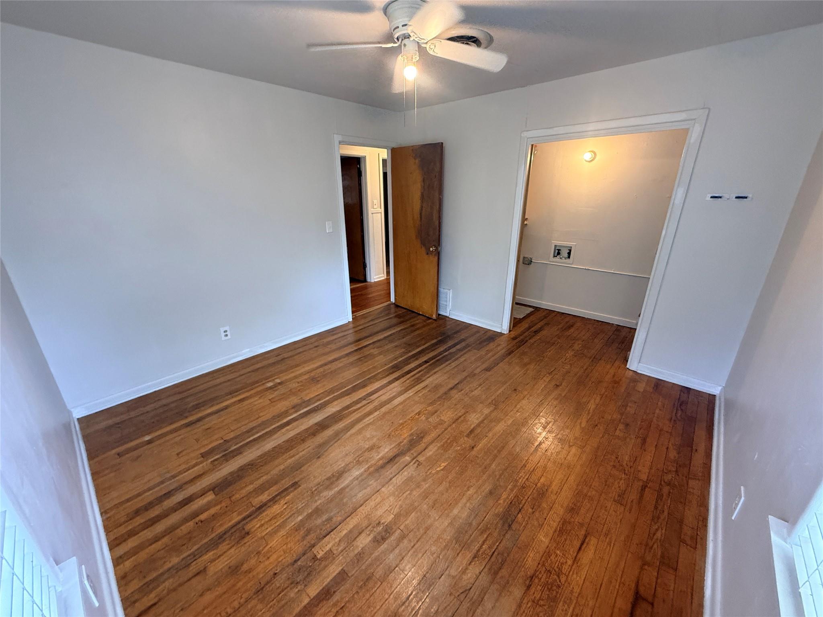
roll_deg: +0.2
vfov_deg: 85.7
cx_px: 412
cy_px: 308
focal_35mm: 14
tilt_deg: -20.5
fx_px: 333
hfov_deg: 102.1
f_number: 2.2
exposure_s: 1/60
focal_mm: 2.22
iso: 320
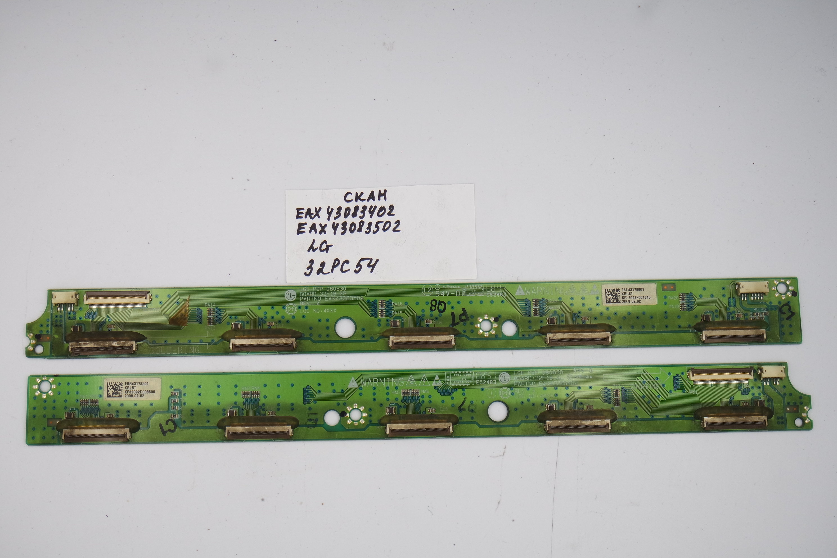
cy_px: 279
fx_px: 1116
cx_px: 418
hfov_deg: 41.1
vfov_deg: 28.1
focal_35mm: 48
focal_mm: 18
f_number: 4.5
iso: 160
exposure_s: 1/125
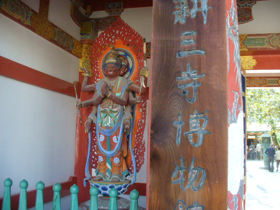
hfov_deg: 50.1
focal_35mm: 37
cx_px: 140
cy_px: 105
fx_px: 299
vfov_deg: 38.7
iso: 400
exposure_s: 1/500
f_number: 2.8
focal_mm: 6.1
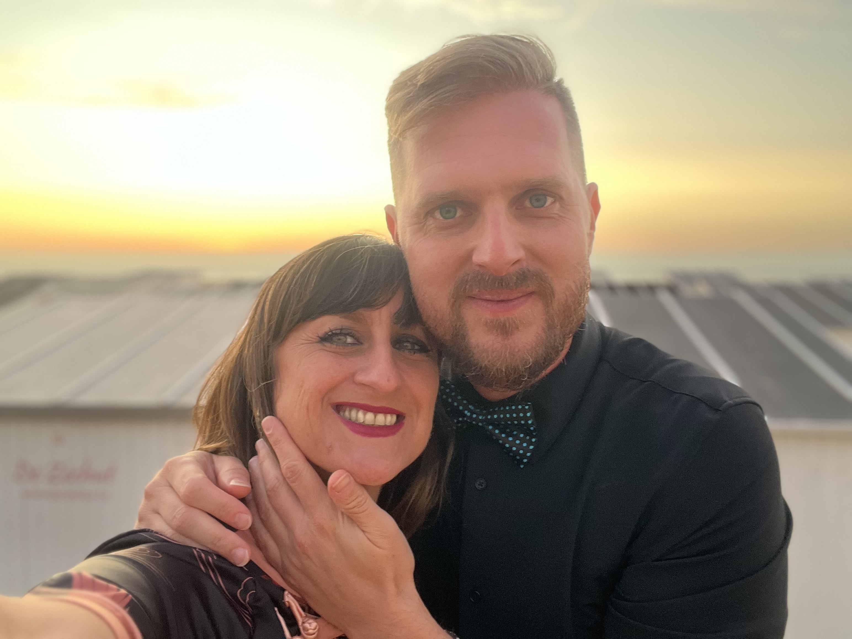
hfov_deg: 60.0
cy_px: 320
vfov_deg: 46.8
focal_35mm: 30
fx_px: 738
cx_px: 426
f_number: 2.2
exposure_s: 1/61
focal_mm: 2.71
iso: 100
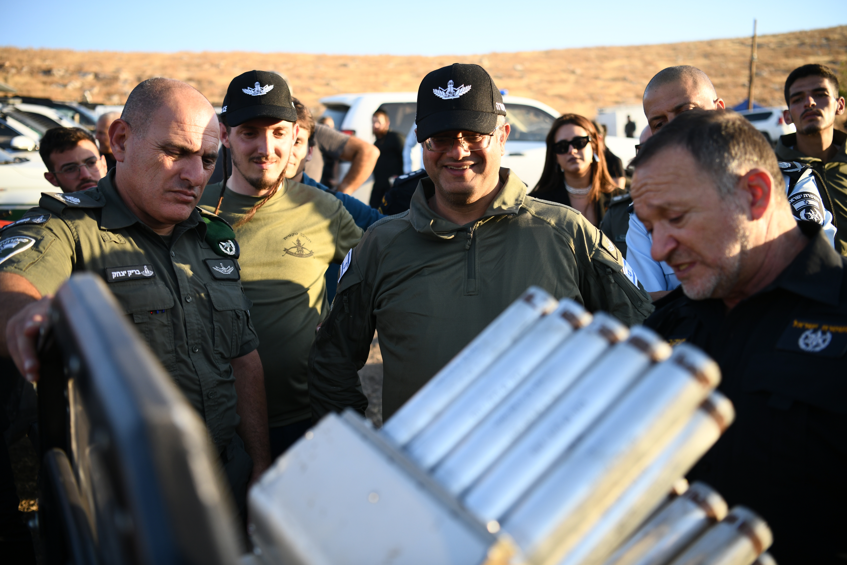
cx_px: 424
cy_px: 282
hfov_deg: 54.4
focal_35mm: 35
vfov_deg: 37.9
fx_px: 823
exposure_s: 1/1000
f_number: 2.8
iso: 320
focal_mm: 35
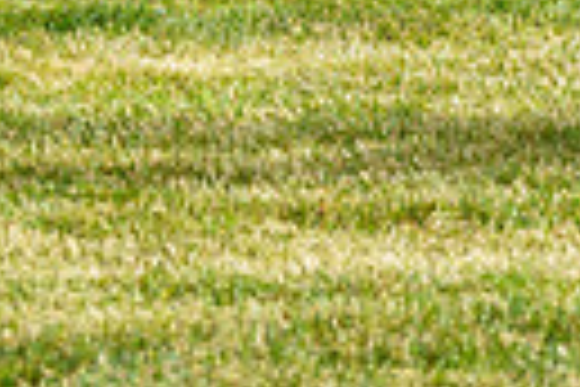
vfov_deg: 2.7
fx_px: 8280
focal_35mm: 514
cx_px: 1115
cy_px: -479
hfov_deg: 4.0
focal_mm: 114
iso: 200
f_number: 4
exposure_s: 1/500
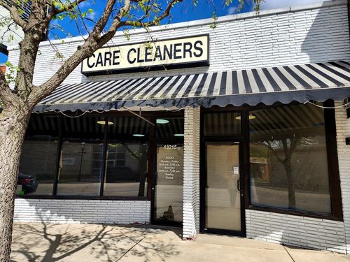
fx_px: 233
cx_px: 175
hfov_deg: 73.9
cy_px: 131
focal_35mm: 23
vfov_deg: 58.9
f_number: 1.8
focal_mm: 6.4
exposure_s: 1/1024
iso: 12
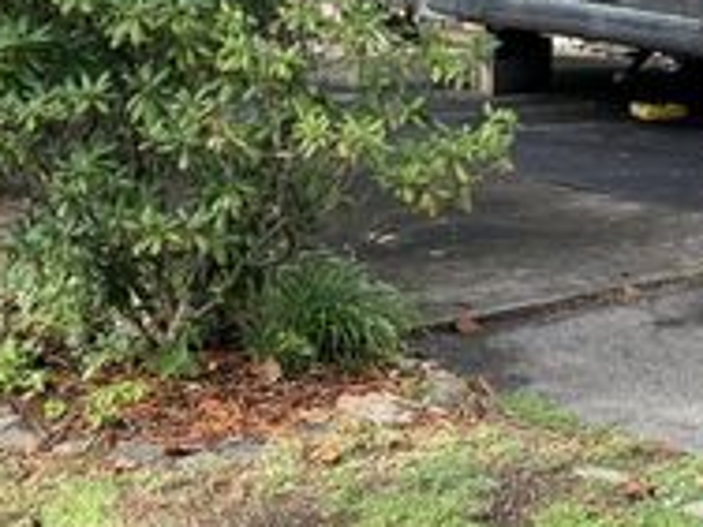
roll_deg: -0.8
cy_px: -355
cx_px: 699
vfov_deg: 10.7
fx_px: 2660
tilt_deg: +0.7
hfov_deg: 14.8
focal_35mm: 131
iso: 100
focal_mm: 6.76
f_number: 1.78
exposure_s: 1/1230
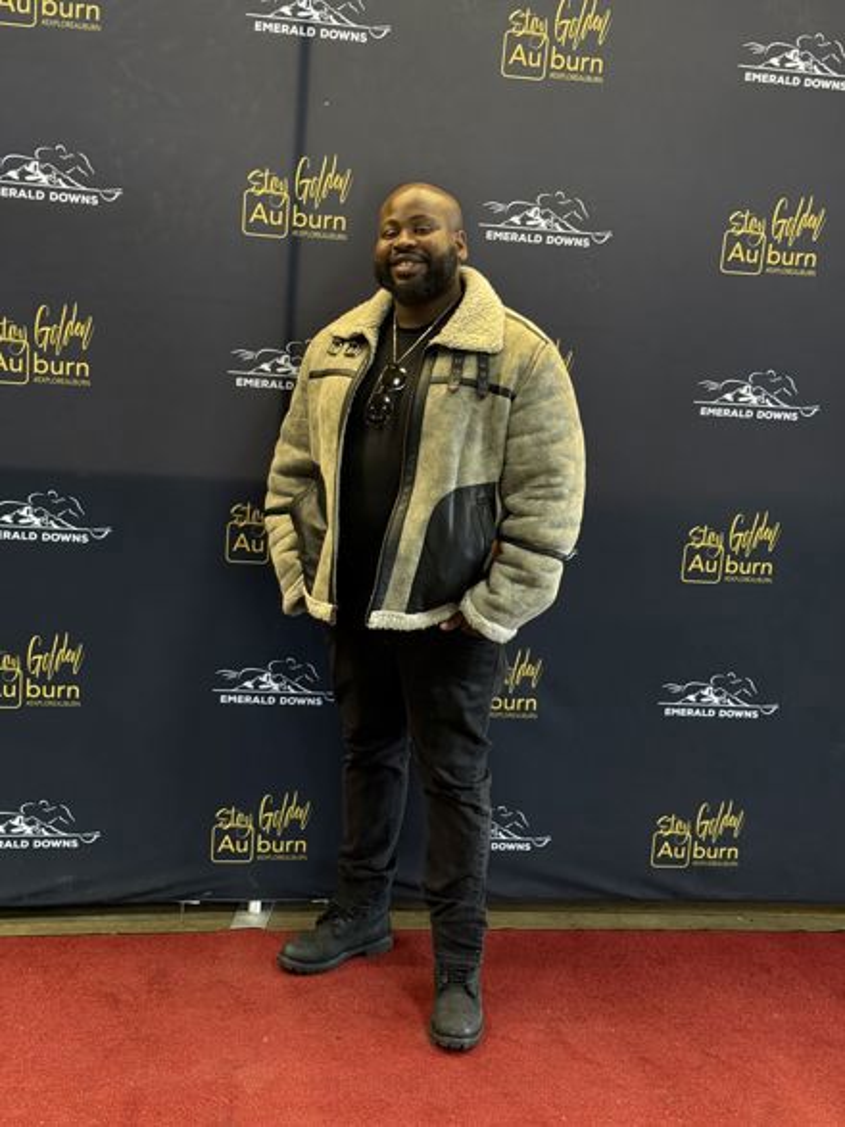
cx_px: 422
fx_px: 1563
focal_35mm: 48
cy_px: 564
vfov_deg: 39.7
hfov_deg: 30.3
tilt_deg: -12.0
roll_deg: -4.9
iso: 250
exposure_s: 1/40
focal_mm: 6.76
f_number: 1.78
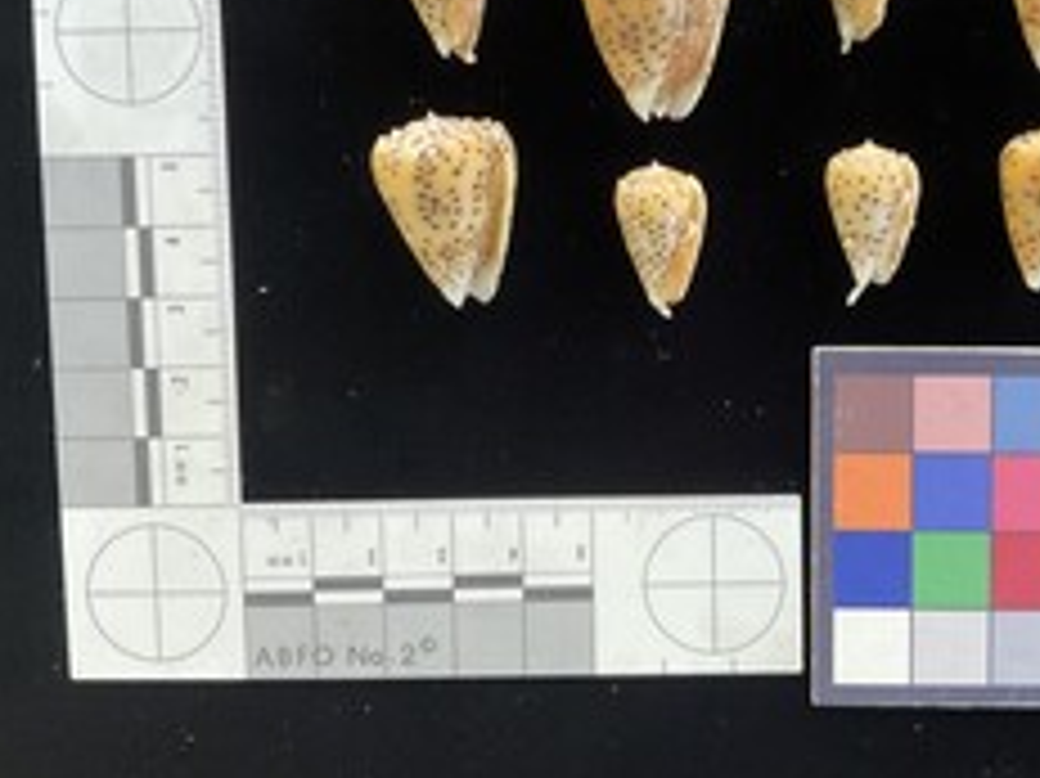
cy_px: 232
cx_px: 693
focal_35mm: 44
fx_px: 1321
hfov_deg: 42.4
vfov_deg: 32.4
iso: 200
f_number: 1.8
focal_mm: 3
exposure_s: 1/60
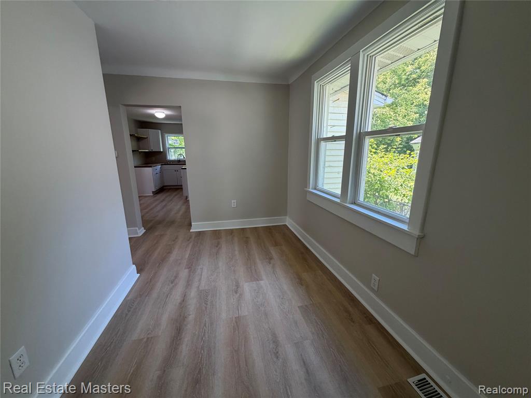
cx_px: 266
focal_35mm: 14
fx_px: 215
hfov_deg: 102.1
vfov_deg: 85.7
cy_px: 199
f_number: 2.2
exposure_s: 1/120
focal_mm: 2.22
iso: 160
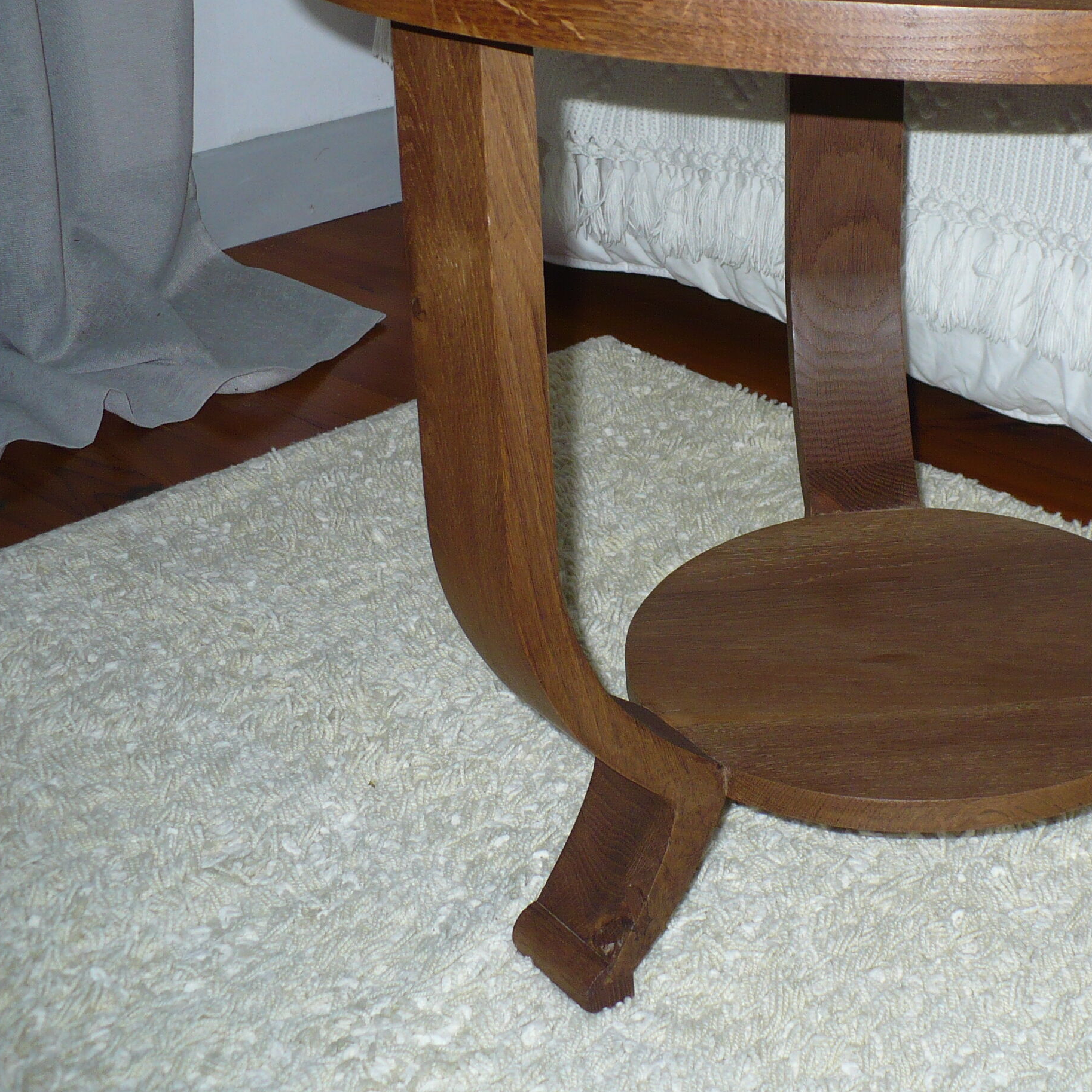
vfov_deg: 31.0
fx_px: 1963
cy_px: 420
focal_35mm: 55
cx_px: 883
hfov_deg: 30.3
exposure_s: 1/30
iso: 100
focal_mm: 6.1
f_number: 2.8
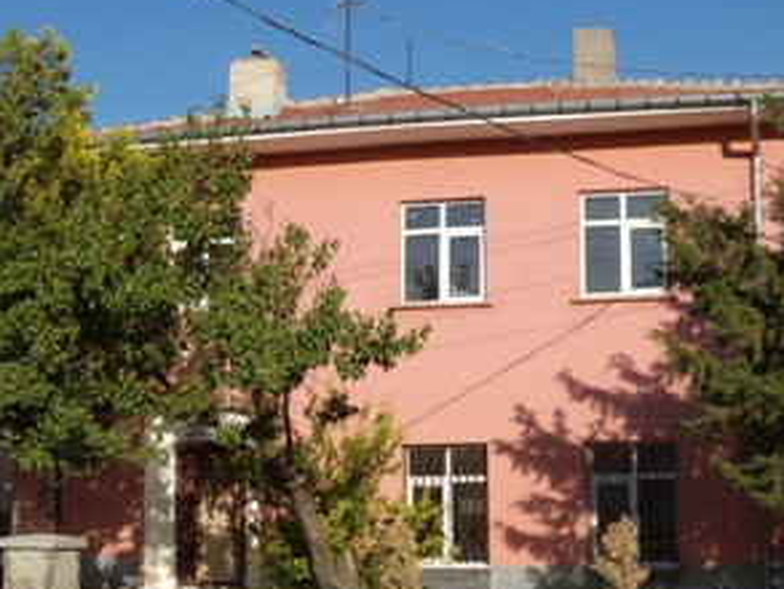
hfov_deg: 34.2
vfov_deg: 26.5
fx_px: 1246
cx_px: 594
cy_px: 351
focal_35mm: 55
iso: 80
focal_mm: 6.4
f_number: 8.5
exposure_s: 1/200
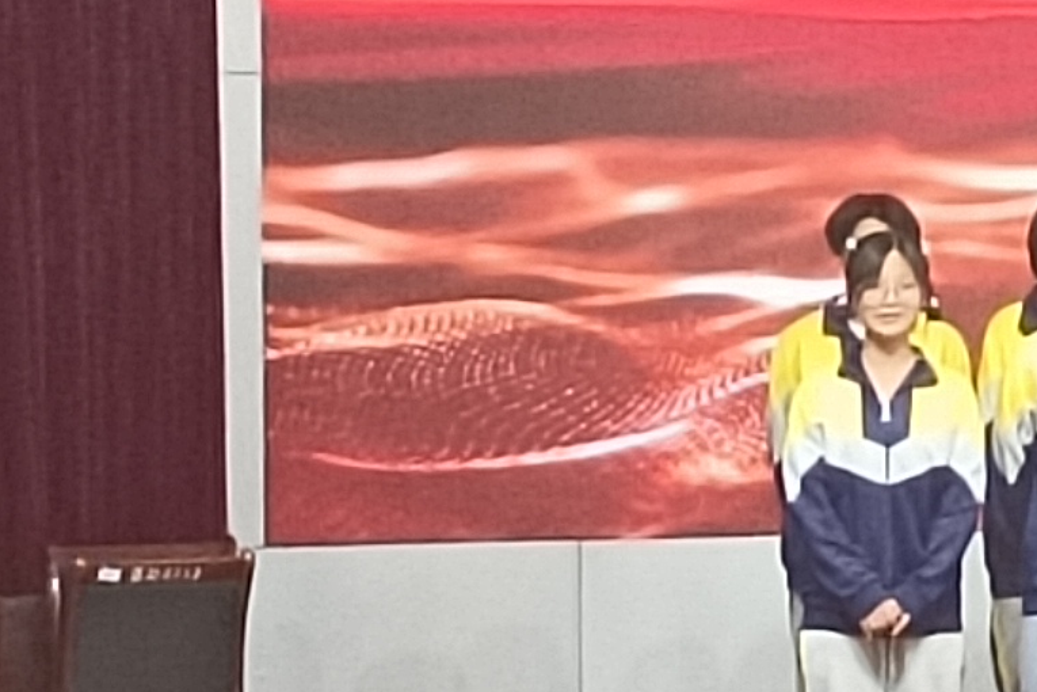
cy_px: 144
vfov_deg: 4.5
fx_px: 8843
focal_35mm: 307
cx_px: 1705
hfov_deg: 6.6
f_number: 1.79
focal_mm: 4.71
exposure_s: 1/60
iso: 783
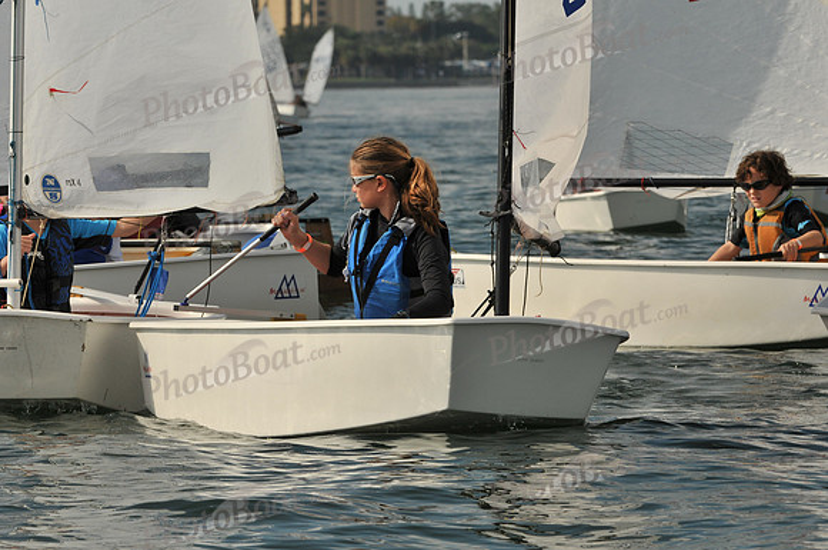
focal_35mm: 300
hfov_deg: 6.9
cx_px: 414
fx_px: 6890
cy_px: 275
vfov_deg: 4.6
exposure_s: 1/640
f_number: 11
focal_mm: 200
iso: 200
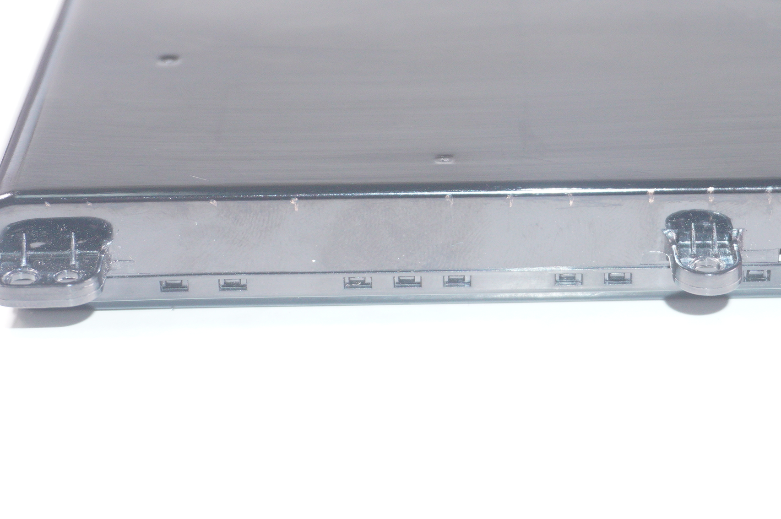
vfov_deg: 13.9
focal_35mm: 98
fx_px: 2121
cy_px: 153
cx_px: 591
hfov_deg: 20.7
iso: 640
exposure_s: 1/80
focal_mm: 37
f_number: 5.6
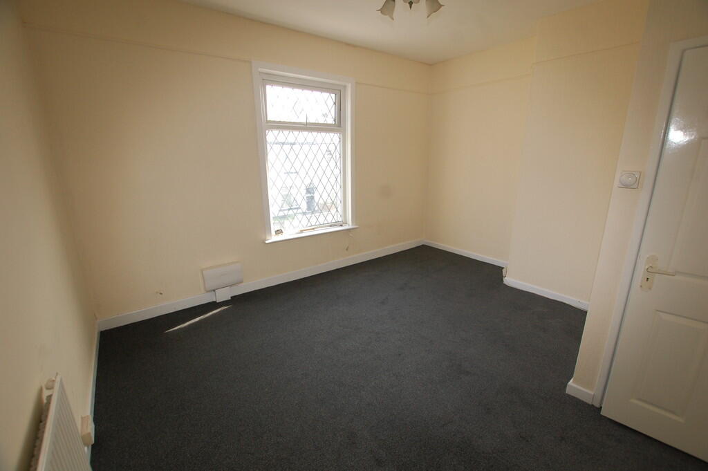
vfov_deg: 77.2
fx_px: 295
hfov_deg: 100.4
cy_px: 236
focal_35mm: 15
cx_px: 354
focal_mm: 10
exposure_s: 1/100
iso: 400
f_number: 5
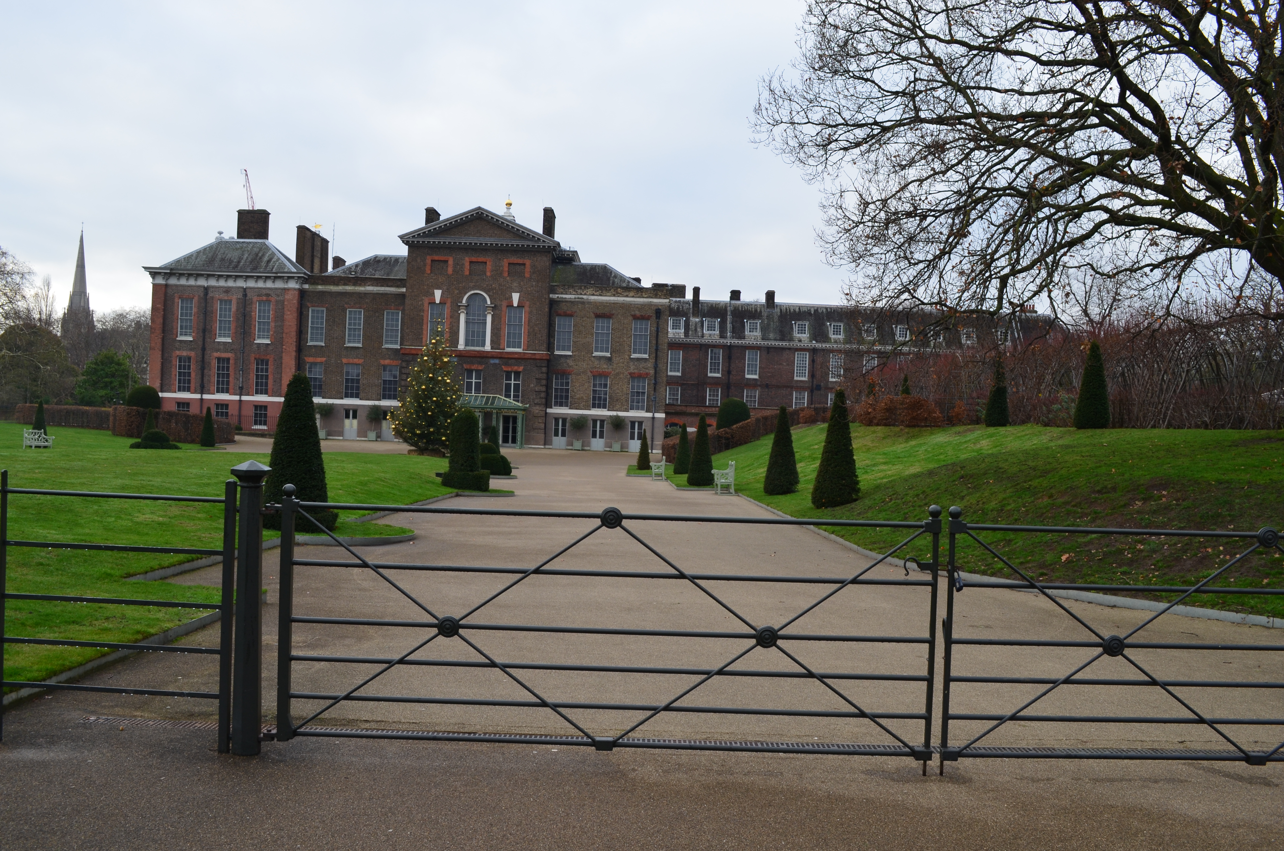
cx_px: 642
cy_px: 426
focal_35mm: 33
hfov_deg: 57.3
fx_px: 1175
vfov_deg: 39.8
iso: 220
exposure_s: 1/60
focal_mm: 22
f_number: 10
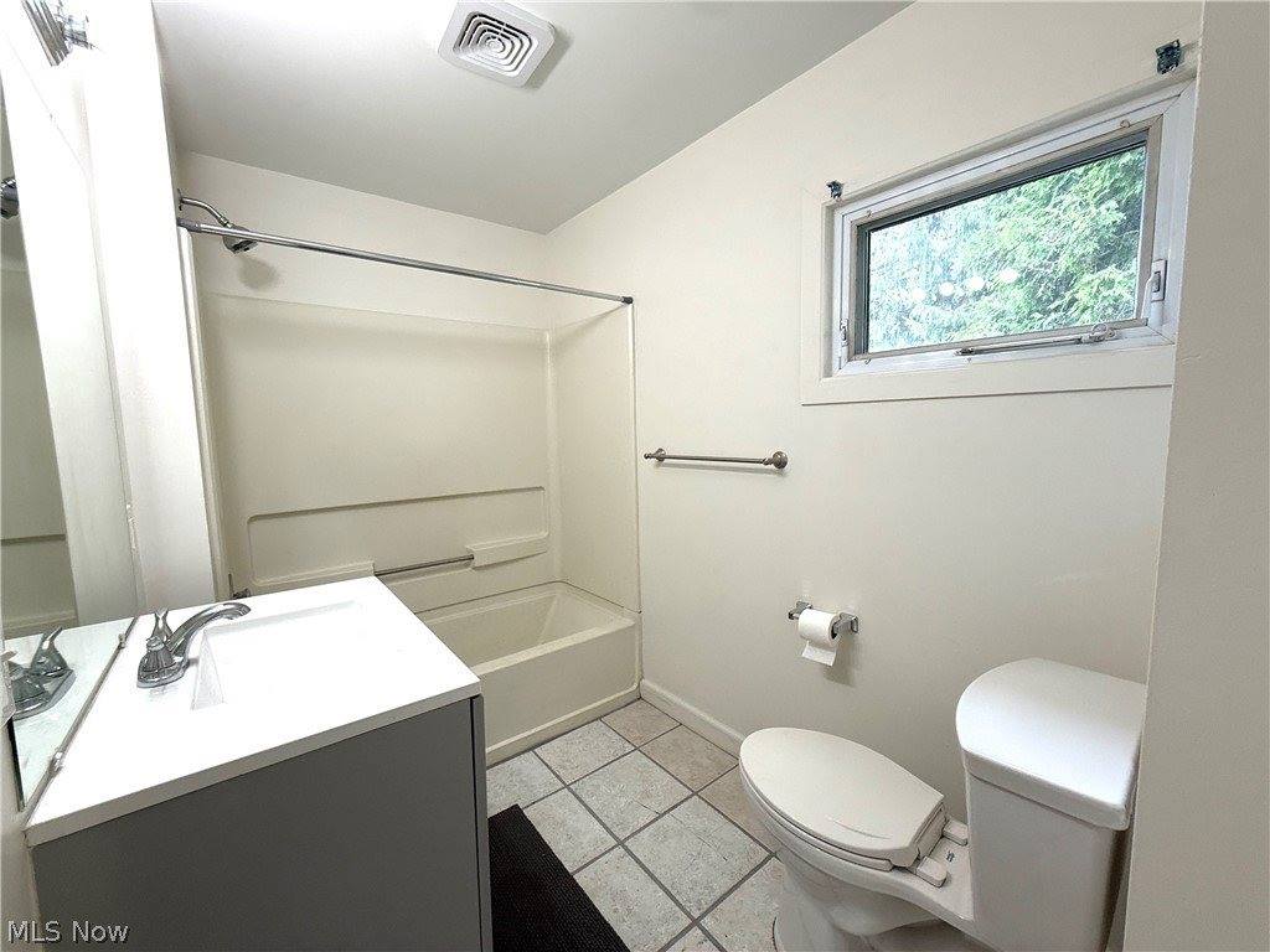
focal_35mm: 14
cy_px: 476
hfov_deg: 102.1
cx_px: 635
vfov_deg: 85.7
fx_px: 514
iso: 160
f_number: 2.2
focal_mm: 2.22
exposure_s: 1/120
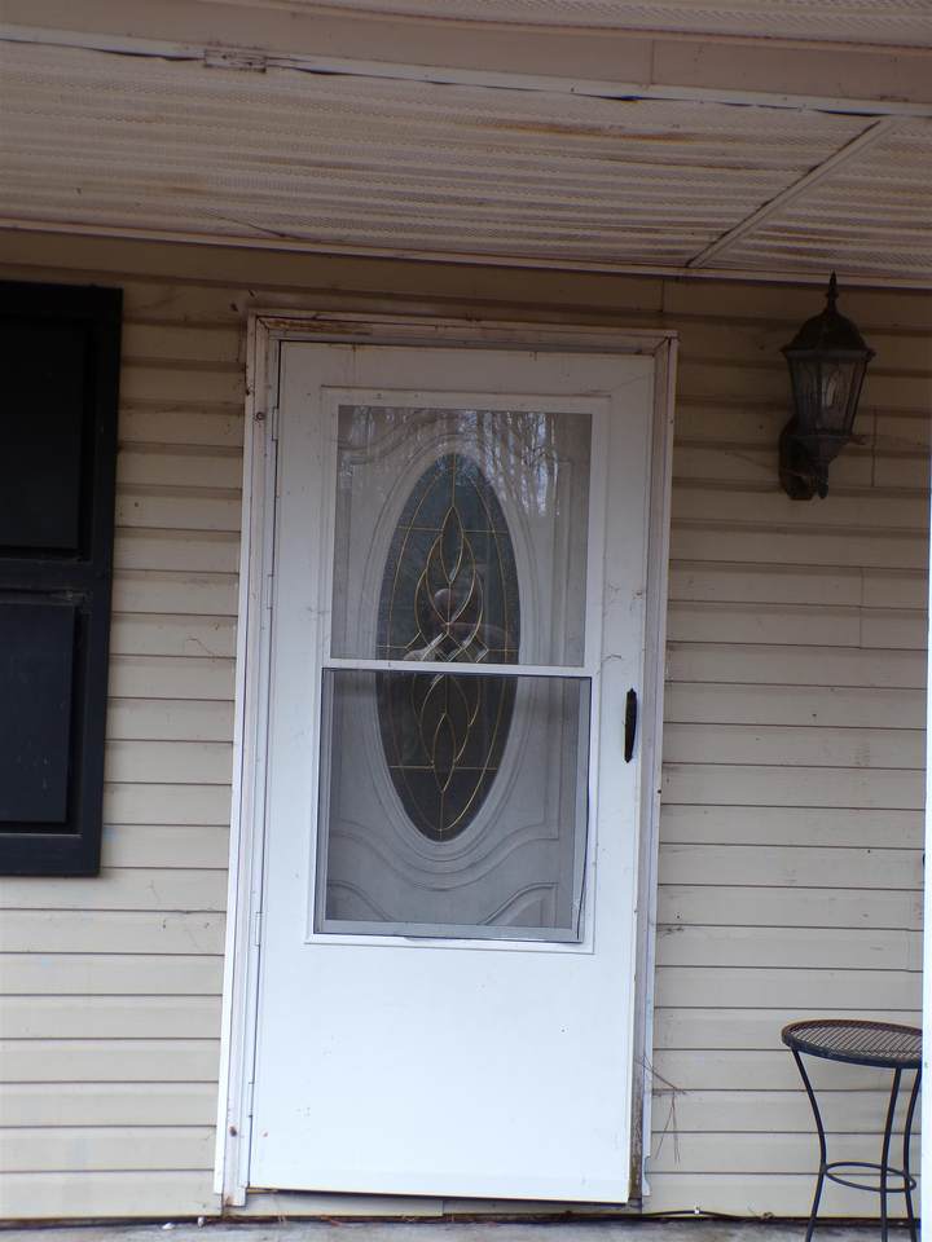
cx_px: 466
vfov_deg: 38.9
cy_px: 621
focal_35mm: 49
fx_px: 1759
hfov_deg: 29.7
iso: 100
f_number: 3.5
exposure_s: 1/125
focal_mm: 8.7
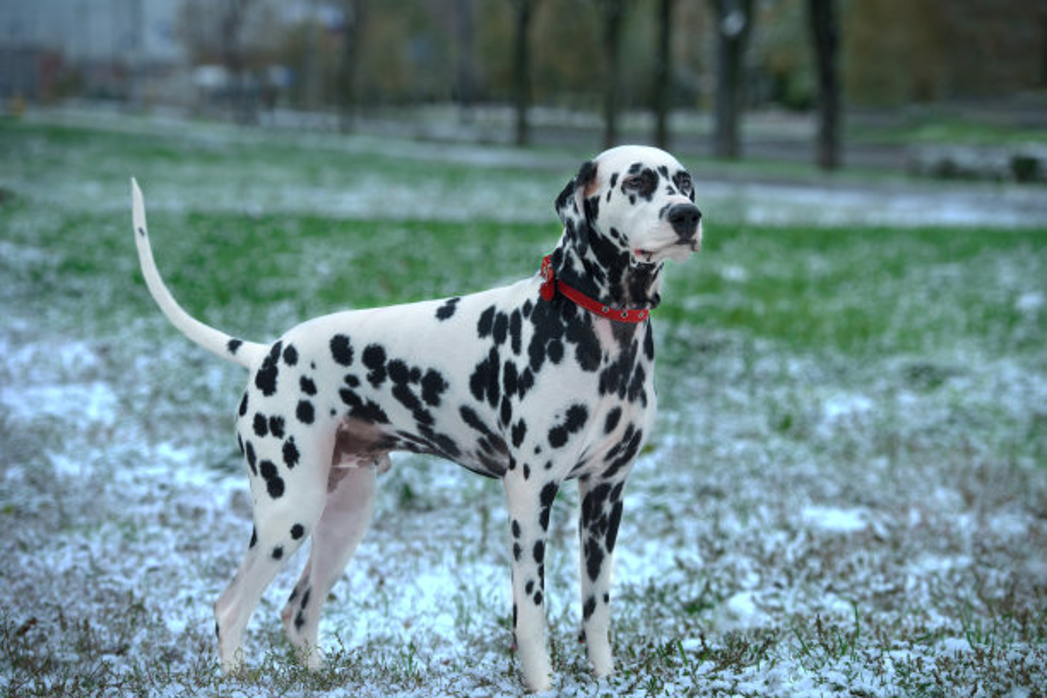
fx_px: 3199
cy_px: 349
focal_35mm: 110
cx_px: 524
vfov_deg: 12.5
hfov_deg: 18.6
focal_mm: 110
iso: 200
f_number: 4
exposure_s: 1/250
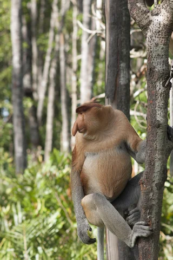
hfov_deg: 6.8
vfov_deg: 10.2
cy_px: 130
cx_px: 86
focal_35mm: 202
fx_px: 1460
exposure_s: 1/500
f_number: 5.6
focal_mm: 135
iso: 400
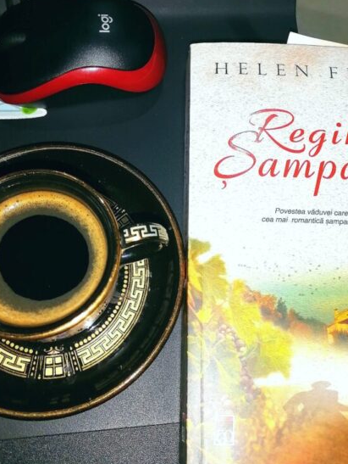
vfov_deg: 48.6
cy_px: 182
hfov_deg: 37.8
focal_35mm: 38
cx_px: 182
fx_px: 509
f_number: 1.8
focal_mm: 5.4
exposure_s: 1/100
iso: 64
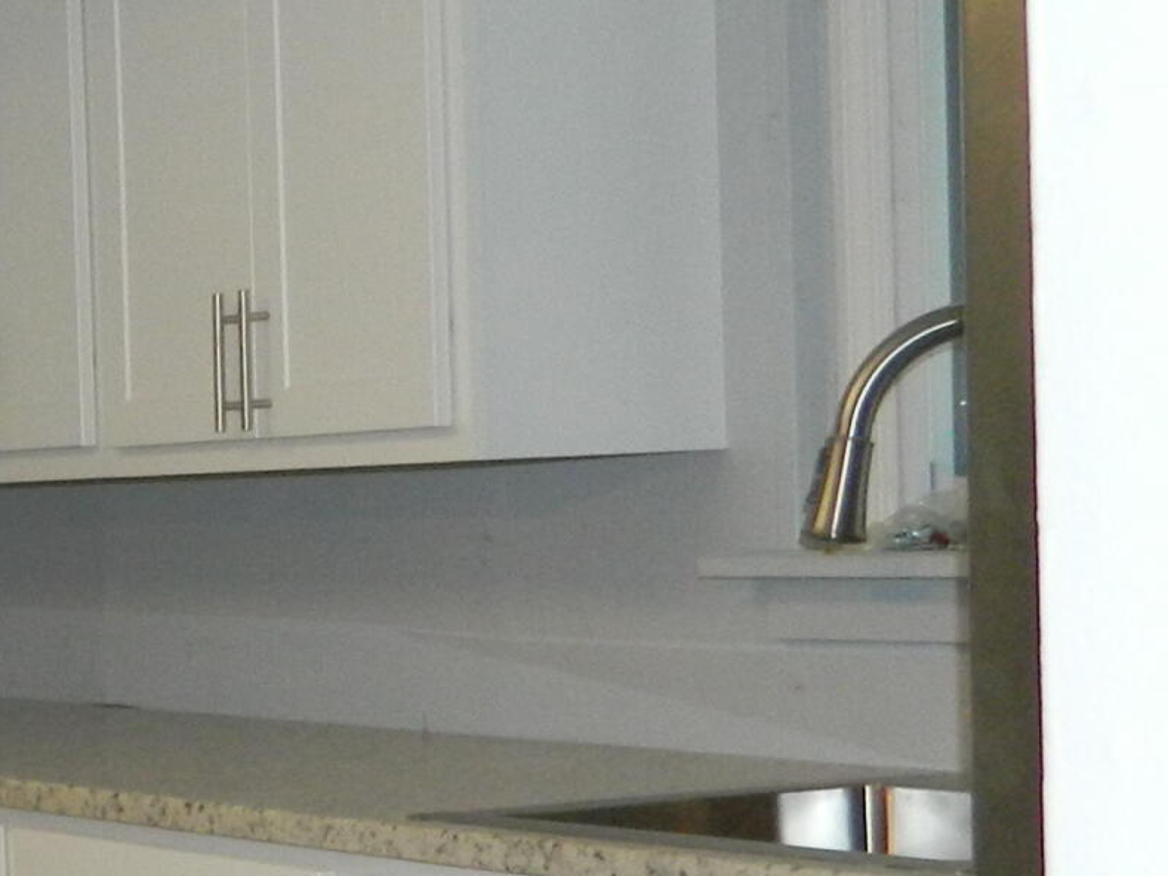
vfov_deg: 15.5
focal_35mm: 95
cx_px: -780
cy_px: 682
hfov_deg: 17.6
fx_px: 3206
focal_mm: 4.5
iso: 200
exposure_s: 1/30
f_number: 3.1
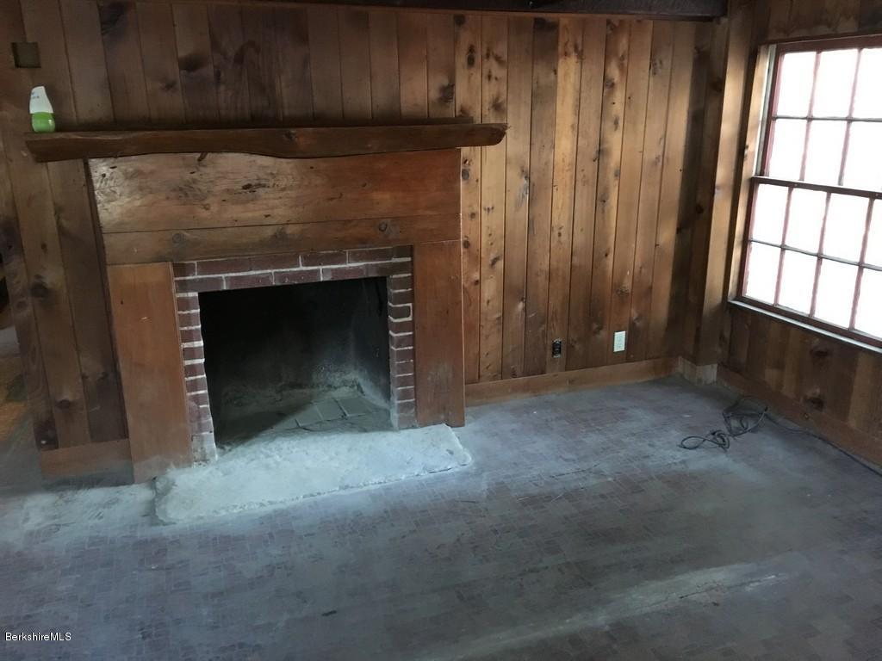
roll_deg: +0.4
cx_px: 441
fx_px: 739
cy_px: 330
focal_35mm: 29
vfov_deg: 48.2
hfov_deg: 61.7
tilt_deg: -17.9
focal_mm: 4.15
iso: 320
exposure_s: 1/15
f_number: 2.2
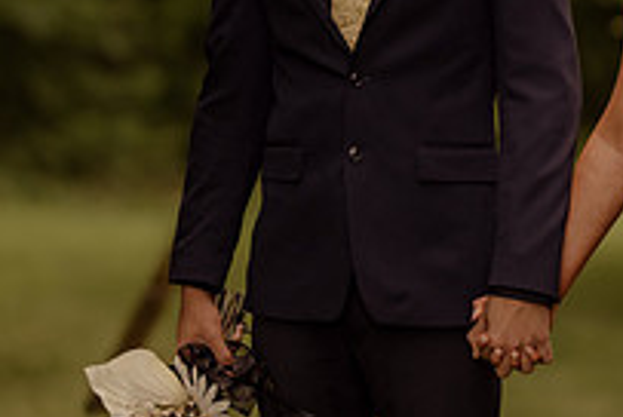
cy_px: 143
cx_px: 543
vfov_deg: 5.5
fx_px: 4367
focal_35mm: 252
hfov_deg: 8.1
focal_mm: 85
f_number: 1.4
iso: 400
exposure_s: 1/2000
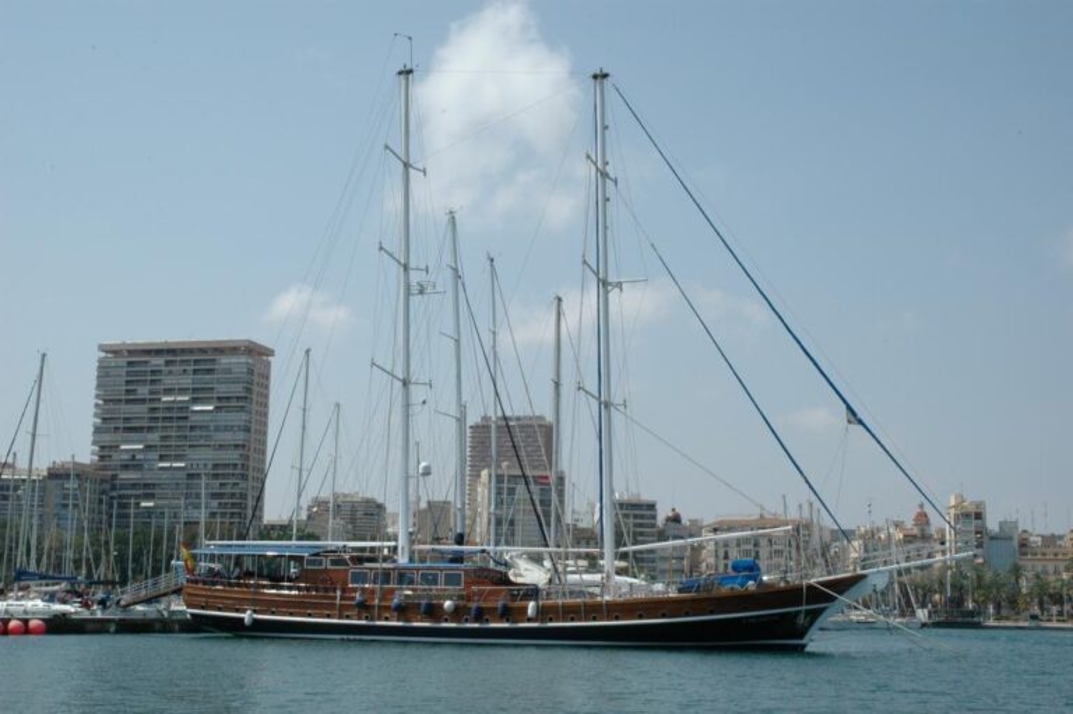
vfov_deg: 26.4
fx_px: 1519
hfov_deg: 38.9
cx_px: 536
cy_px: 357
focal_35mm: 51
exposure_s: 1/80
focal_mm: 34
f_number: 22
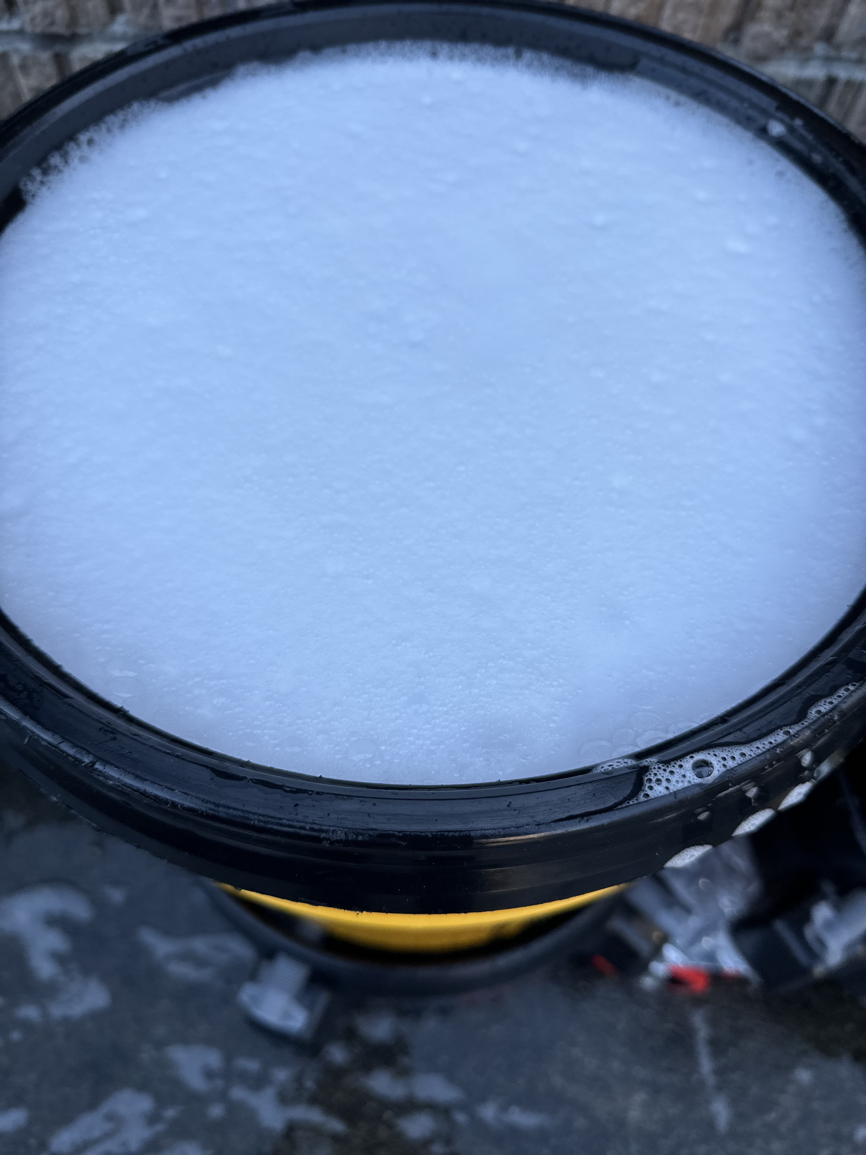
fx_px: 801
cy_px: 578
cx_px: 433
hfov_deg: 56.8
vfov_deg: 71.6
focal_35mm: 24
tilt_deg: -62.0
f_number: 1.78
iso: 80
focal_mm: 6.86
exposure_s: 1/527
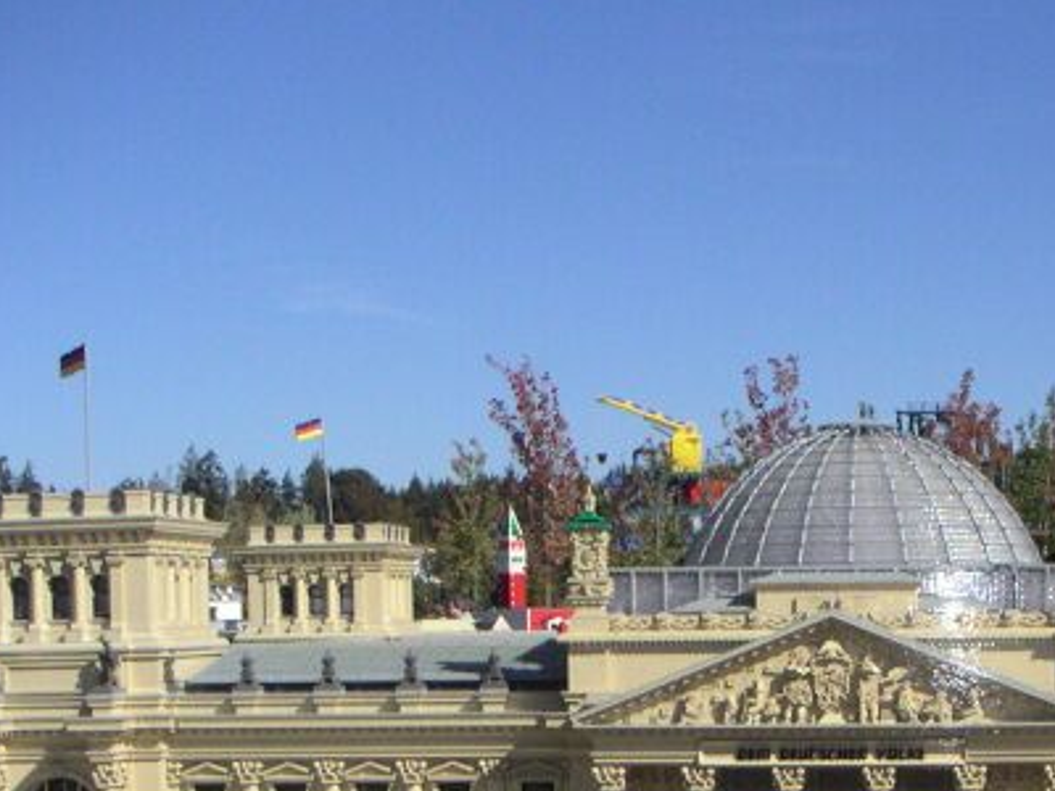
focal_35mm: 74
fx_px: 2255
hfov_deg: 25.8
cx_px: 855
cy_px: 741
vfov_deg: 19.5
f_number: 6.6
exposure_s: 1/750
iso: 160
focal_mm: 5.7
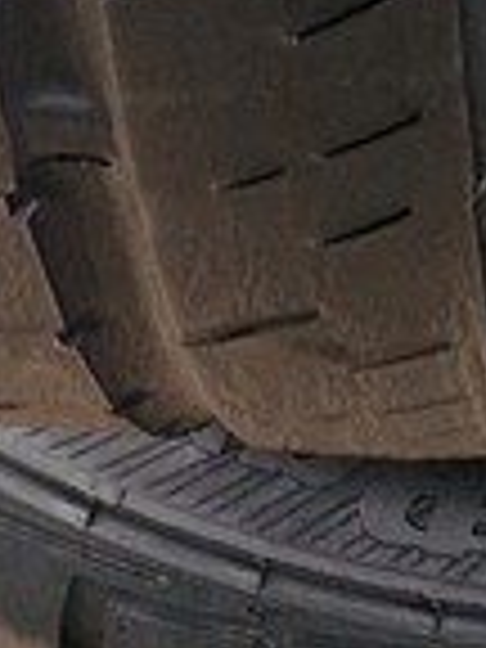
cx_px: 806
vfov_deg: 8.3
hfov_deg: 8.4
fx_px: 3220
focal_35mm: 172
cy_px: -1665
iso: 50
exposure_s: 1/414
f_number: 1.8
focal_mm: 5.4
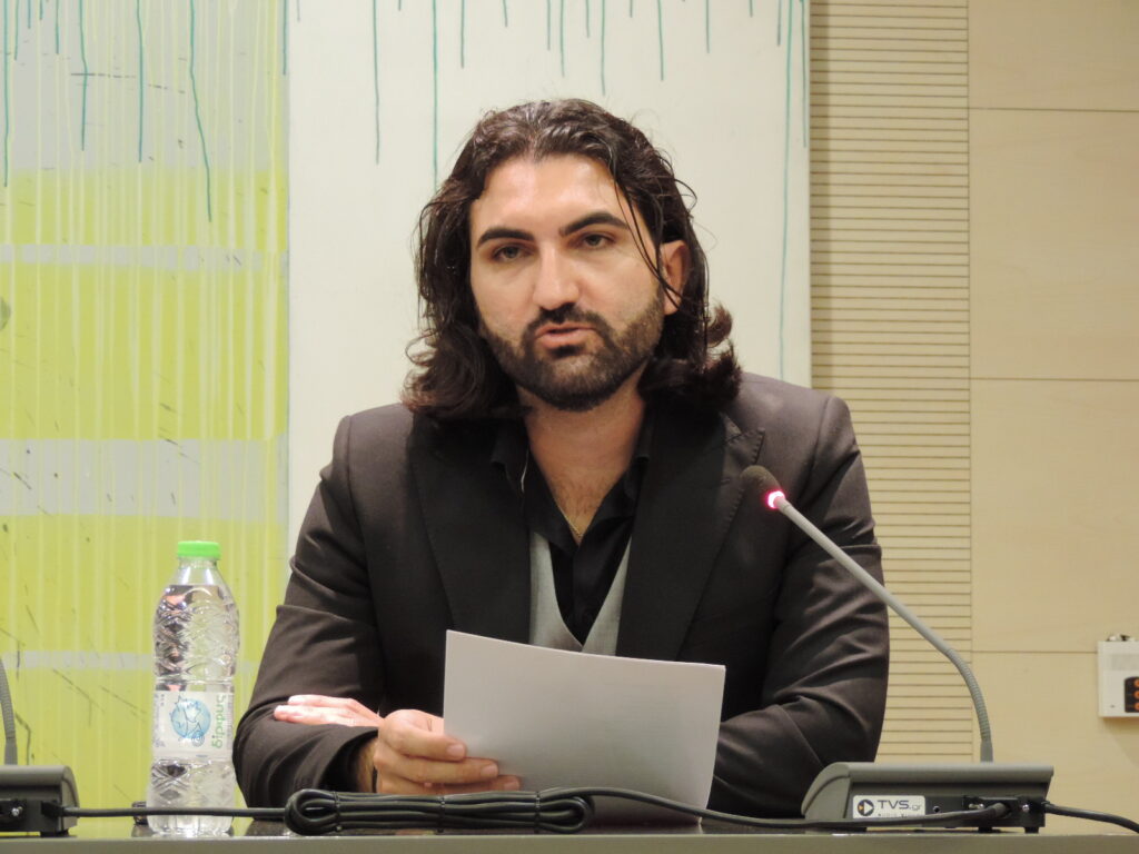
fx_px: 4442
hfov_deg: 14.6
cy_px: 427
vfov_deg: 11.0
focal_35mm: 135
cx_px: 570
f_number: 4.3
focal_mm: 24
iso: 800
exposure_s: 1/20
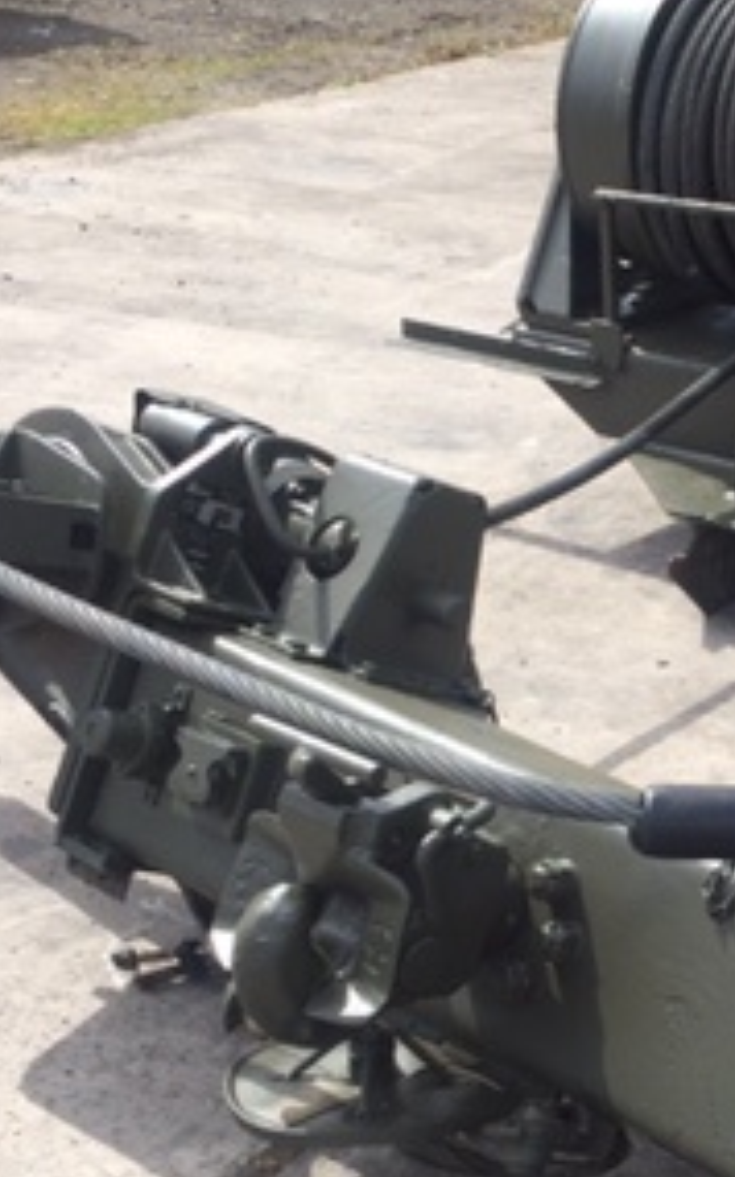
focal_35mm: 69
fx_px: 2213
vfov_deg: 29.7
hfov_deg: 17.9
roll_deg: -2.0
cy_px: 739
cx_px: 896
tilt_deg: -22.4
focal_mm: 4.15
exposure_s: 1/1099
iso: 32
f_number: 2.2
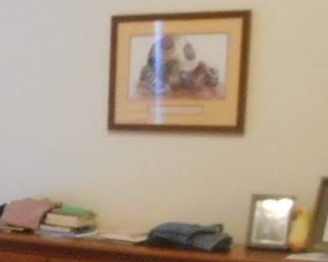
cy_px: 276
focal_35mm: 100
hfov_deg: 18.3
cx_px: -55
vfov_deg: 15.1
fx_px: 971
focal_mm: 4.5
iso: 800
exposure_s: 1/5
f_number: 3.7
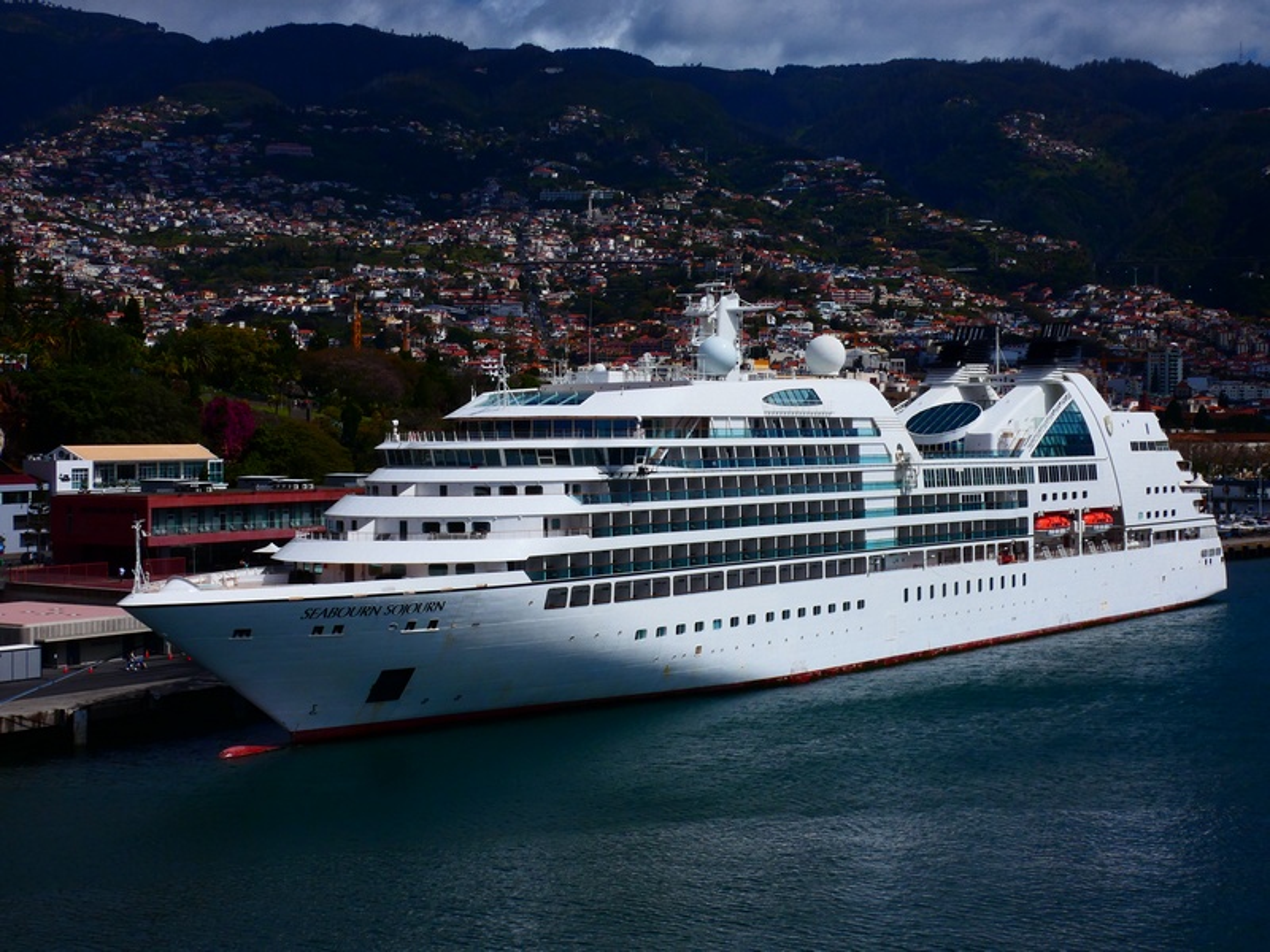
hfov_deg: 34.9
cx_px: 635
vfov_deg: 26.6
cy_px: 476
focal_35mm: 55
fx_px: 2018
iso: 80
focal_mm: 9.9
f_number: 7.1
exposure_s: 1/1000
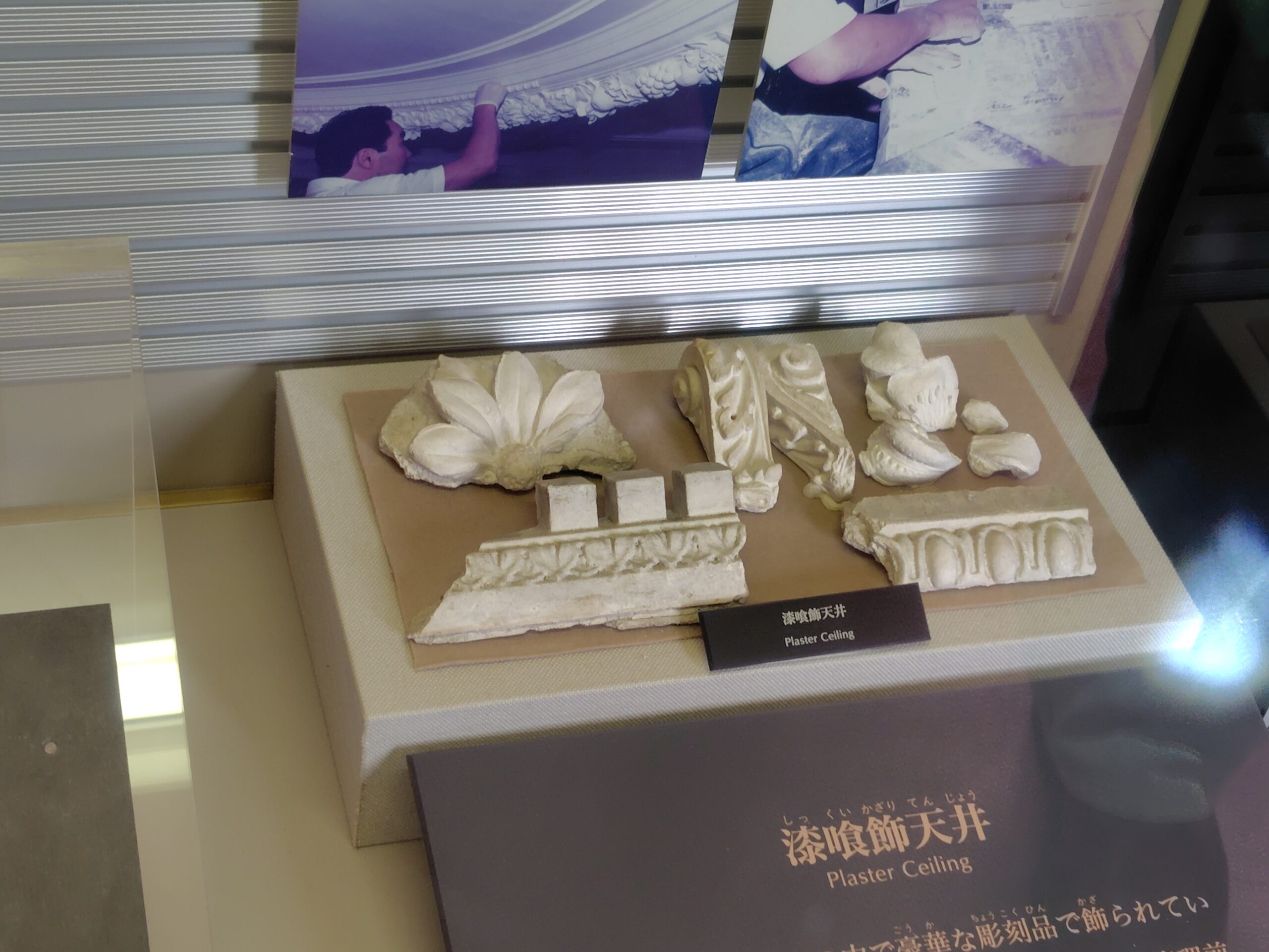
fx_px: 843
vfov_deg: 58.9
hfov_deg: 73.9
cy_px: 476
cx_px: 634
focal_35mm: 23
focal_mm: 5.6
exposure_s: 1/50
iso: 280
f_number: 1.9
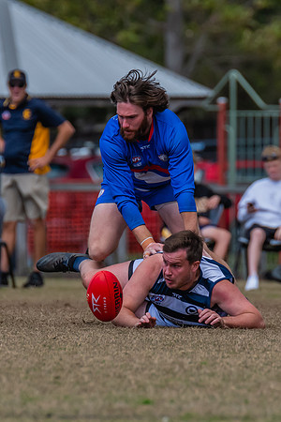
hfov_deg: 1.3
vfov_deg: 2.0
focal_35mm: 1057
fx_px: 12380
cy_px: 157
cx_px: 217
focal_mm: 420
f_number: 6.3
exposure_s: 1/1600
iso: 800
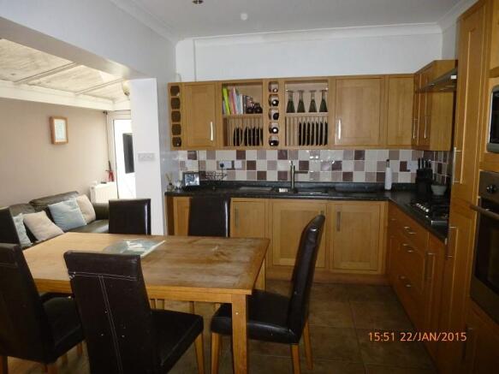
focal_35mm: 24
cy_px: 187
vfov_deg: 56.8
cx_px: 250
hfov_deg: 71.6
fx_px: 346
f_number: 3.3
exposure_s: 1/50
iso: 800
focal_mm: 4.3
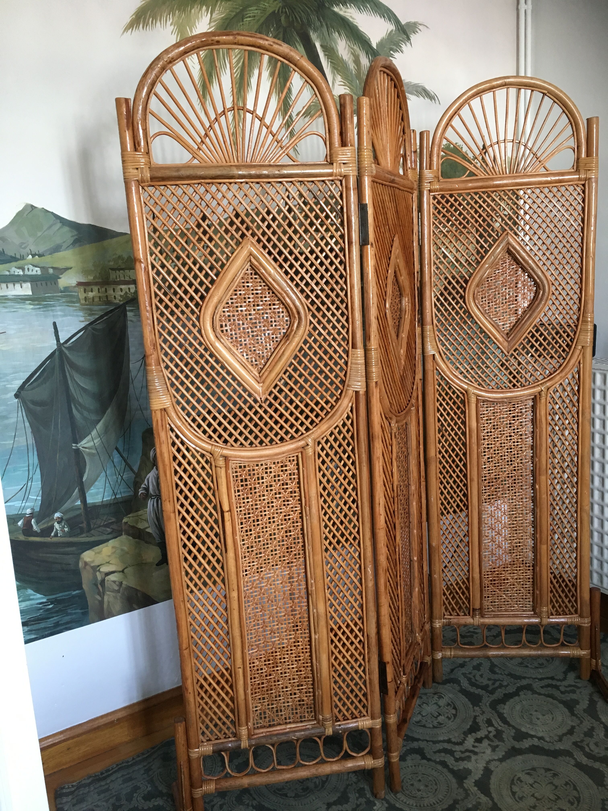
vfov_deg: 61.7
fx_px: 679
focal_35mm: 29
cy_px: 406
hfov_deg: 48.2
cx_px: 304
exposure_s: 1/33
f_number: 2.2
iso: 125
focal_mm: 4.15
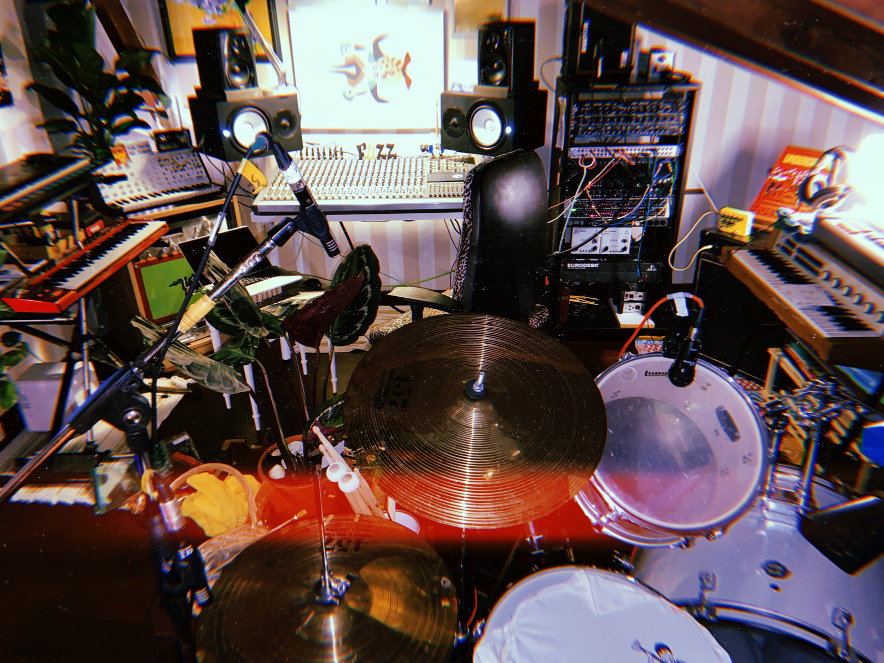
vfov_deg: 53.1
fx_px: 664
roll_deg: +1.0
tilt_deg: -27.1
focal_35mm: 26
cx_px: 442
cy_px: 332
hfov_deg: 67.3
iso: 320
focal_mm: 4.25
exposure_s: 1/4
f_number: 1.8
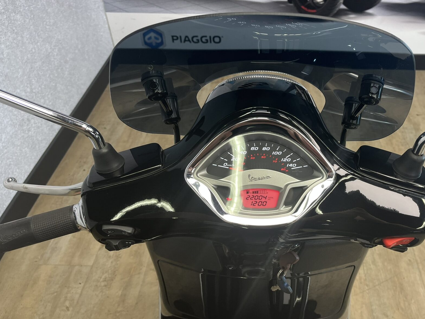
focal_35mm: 32
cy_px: 159
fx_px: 393
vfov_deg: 44.2
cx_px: 256
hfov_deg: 56.4
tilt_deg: -41.6
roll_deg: -0.1
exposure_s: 1/100
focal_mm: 5.1
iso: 64
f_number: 1.6
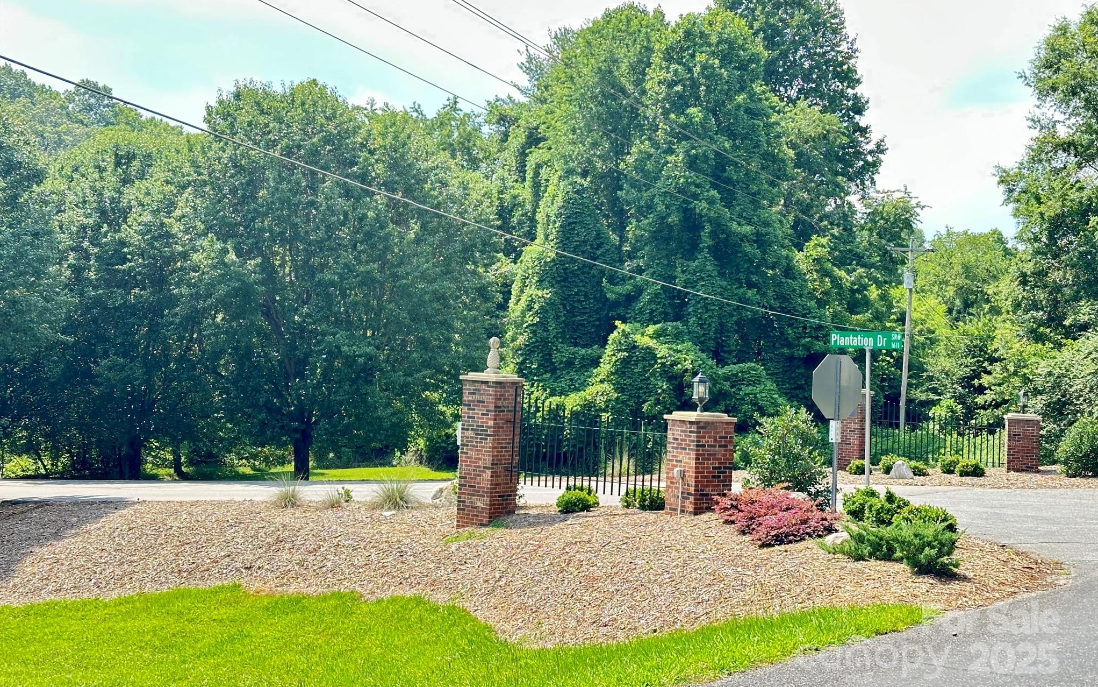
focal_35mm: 51
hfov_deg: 39.6
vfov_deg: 25.3
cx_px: 549
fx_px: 1526
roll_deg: -1.9
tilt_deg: +2.2
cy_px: 290
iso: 64
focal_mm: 6.86
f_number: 1.78
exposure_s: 1/454
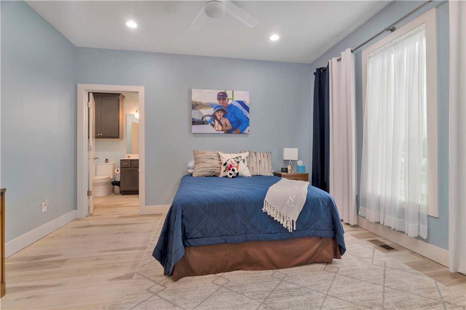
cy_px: 155
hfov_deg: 96.7
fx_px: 207
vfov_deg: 73.7
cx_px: 233
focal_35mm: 16
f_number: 7.1
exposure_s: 1/3
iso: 80
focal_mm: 16
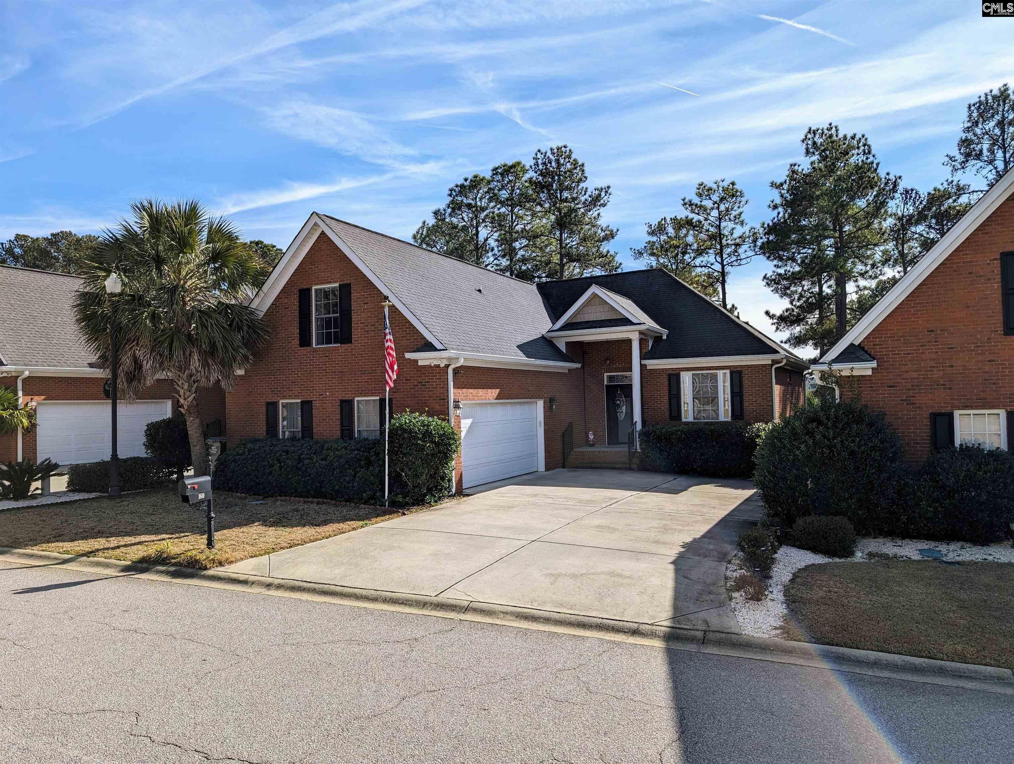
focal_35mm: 24
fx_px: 704
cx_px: 507
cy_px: 382
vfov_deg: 56.9
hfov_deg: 71.5
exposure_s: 1/1418
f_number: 1.68
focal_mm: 6.9
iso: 20
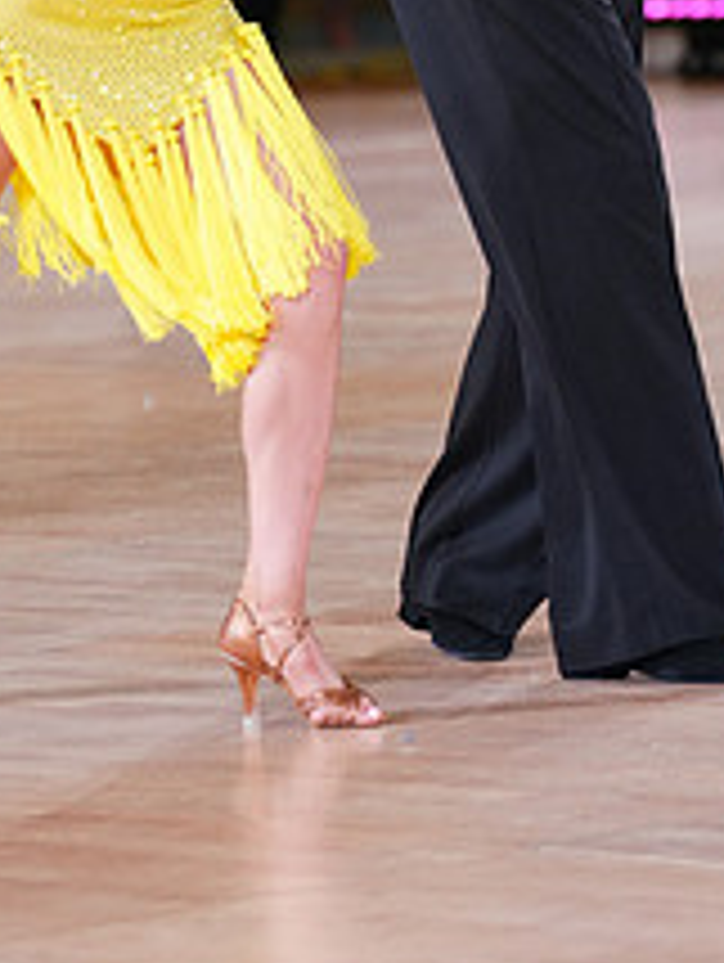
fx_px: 9630
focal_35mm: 346
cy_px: -220
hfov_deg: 4.3
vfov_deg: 5.7
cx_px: 295
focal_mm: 133
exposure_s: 1/400
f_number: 2.8
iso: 2000
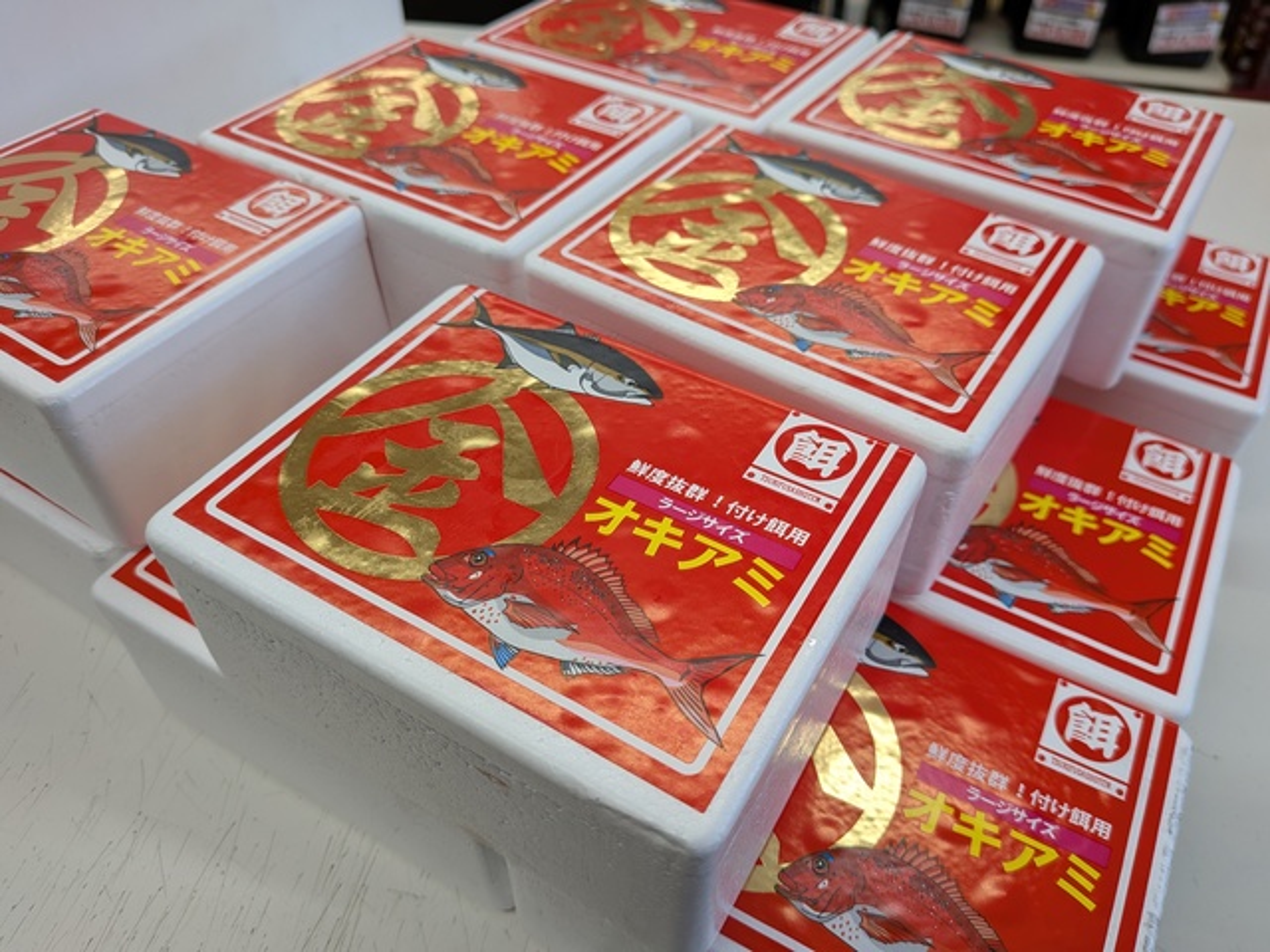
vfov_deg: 56.8
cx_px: 635
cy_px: 476
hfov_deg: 71.6
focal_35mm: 24
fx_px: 881
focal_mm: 4.53
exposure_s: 1/117
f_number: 1.7
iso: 25
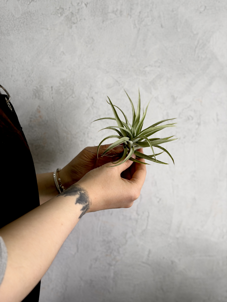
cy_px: 151
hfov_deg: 30.3
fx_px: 420
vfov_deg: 39.7
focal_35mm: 48
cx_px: 114
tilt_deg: -9.9
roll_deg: -0.2
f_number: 1.78
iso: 64
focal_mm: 6.76
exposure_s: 1/418
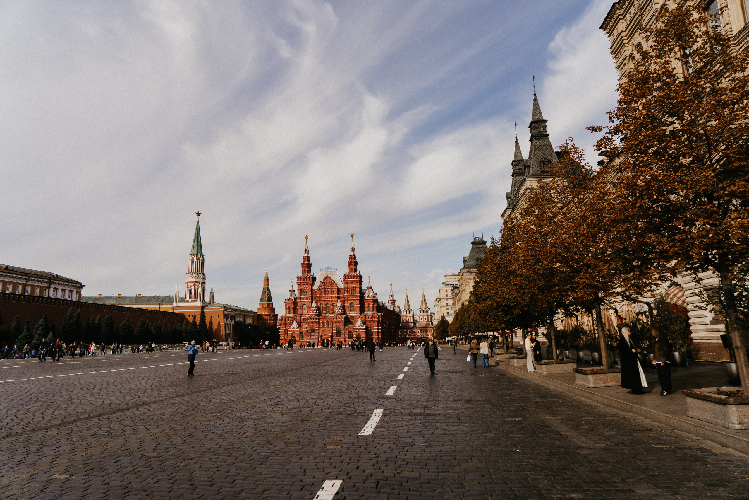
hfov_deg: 73.7
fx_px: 499
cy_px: 250
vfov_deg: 53.1
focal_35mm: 24
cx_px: 374
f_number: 4
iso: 100
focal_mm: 24
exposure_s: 1/500
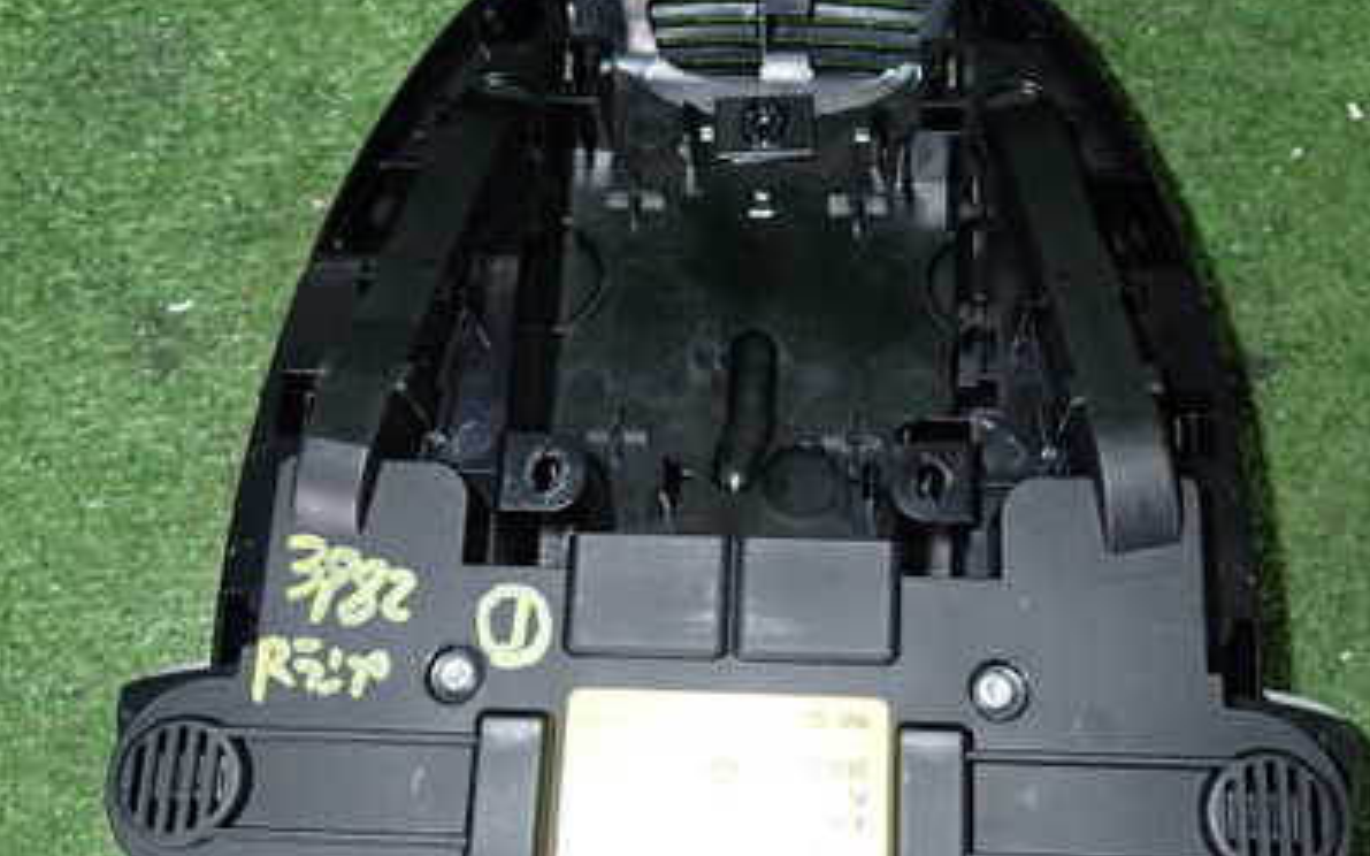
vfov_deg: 32.0
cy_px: 456
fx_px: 1493
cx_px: 780
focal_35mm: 40
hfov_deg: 49.1
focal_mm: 4.5
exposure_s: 1/30
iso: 400
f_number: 5.6
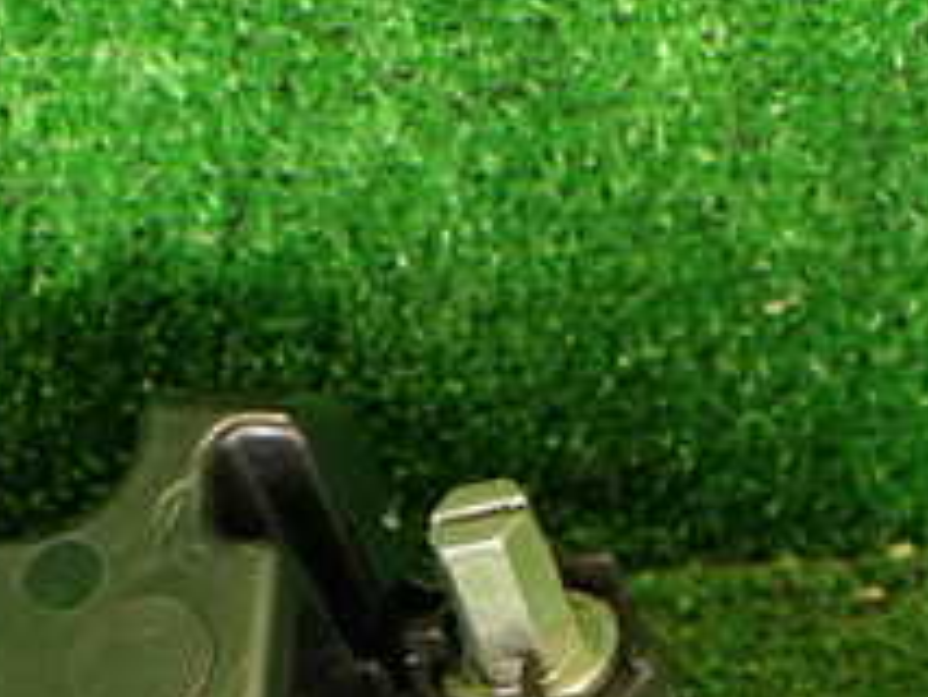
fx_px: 2414
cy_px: 967
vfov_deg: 15.4
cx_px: 196
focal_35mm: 90
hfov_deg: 21.5
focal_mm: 5.79
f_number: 2.4
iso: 250
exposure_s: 1/30
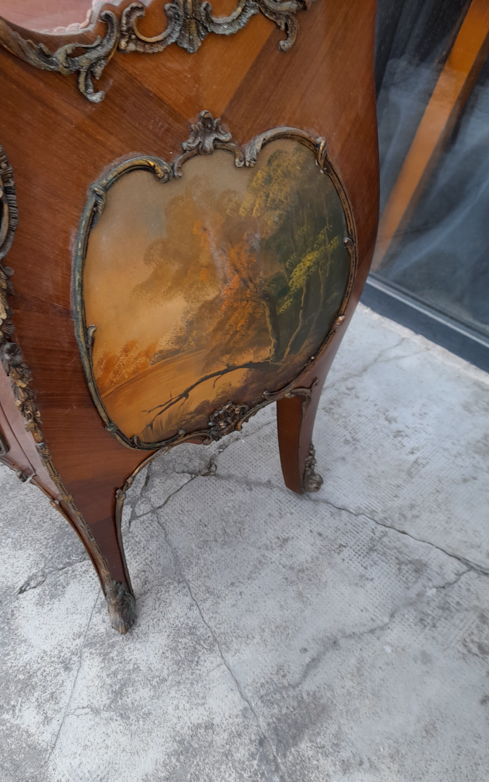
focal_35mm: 27
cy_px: 396
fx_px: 576
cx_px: 206
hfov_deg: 45.9
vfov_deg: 68.4
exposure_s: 1/60
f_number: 2
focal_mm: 4.6
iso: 25
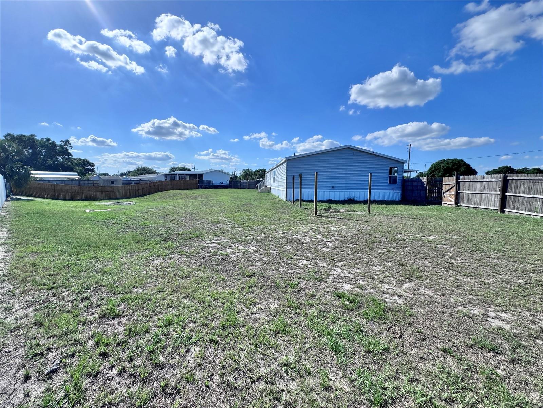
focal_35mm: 14
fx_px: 220
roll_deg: -1.0
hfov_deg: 102.1
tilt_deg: -5.7
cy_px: 204
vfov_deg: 85.7
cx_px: 272
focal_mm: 2.22
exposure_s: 1/2985
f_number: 2.2
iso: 50
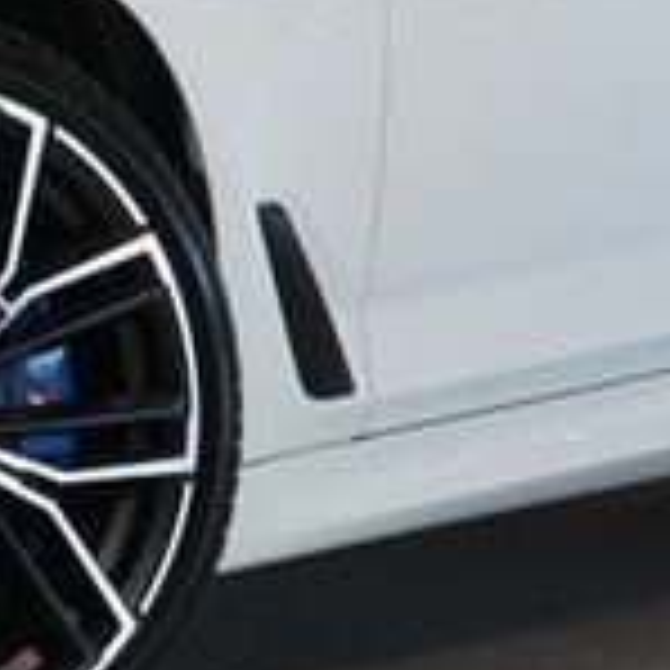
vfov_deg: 4.5
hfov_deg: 4.4
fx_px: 8584
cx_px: -297
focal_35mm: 392
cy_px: -218
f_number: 5.6
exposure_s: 1/160
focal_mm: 67
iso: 1600
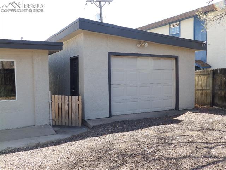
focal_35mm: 32
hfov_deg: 56.8
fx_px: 209
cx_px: 113
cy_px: 85
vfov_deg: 44.2
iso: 100
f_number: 4
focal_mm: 5.7
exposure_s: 1/125
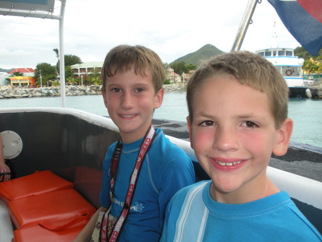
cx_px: 161
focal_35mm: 36
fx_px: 335
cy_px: 121
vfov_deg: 39.7
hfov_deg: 51.4
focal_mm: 6.3
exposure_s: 1/100
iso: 64
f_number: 3.5
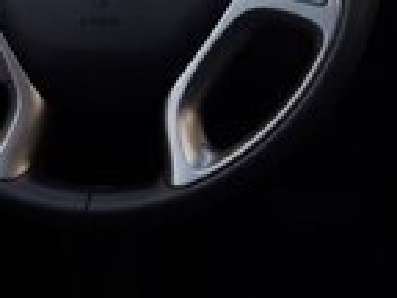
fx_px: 1422
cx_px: 587
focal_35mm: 124
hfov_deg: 14.8
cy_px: -145
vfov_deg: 11.5
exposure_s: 1/138
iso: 40
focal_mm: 3.6
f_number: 1.9
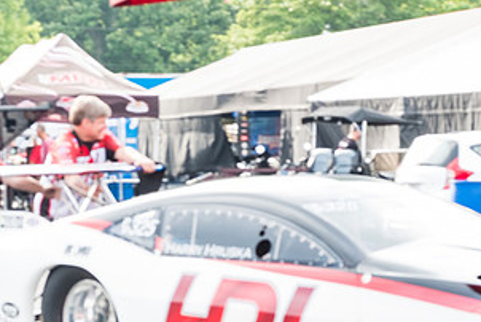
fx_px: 1565
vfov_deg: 11.7
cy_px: 261
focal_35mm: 117
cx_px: 169
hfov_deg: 17.4
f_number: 9
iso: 400
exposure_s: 1/80
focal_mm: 40.7
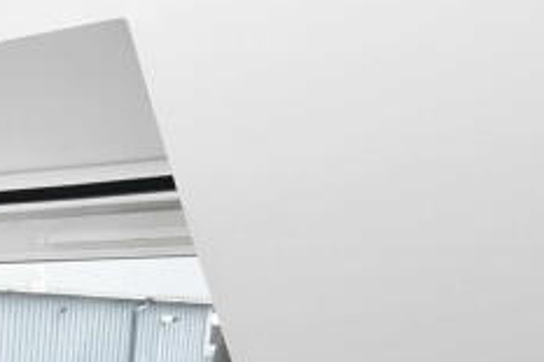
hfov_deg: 21.5
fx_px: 997
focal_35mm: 66
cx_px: -404
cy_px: 475
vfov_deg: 19.0
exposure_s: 1/125
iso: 2500
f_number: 9
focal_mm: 10
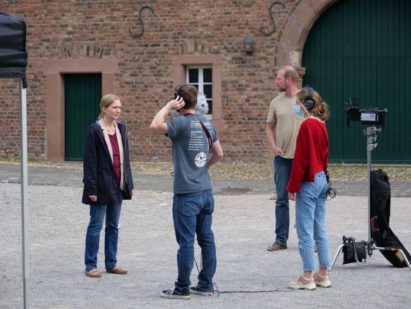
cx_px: 206
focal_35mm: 120
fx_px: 1425
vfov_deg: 12.3
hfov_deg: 16.4
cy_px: 154
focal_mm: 60
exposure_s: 1/200
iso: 200
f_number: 4
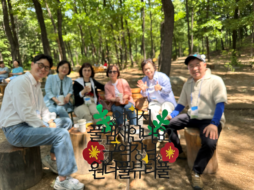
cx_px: 127
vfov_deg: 56.8
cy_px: 95
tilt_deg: -7.8
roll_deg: +2.8
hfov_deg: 71.6
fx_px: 176
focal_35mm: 24
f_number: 1.78
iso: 80
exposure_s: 1/454
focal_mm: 6.86
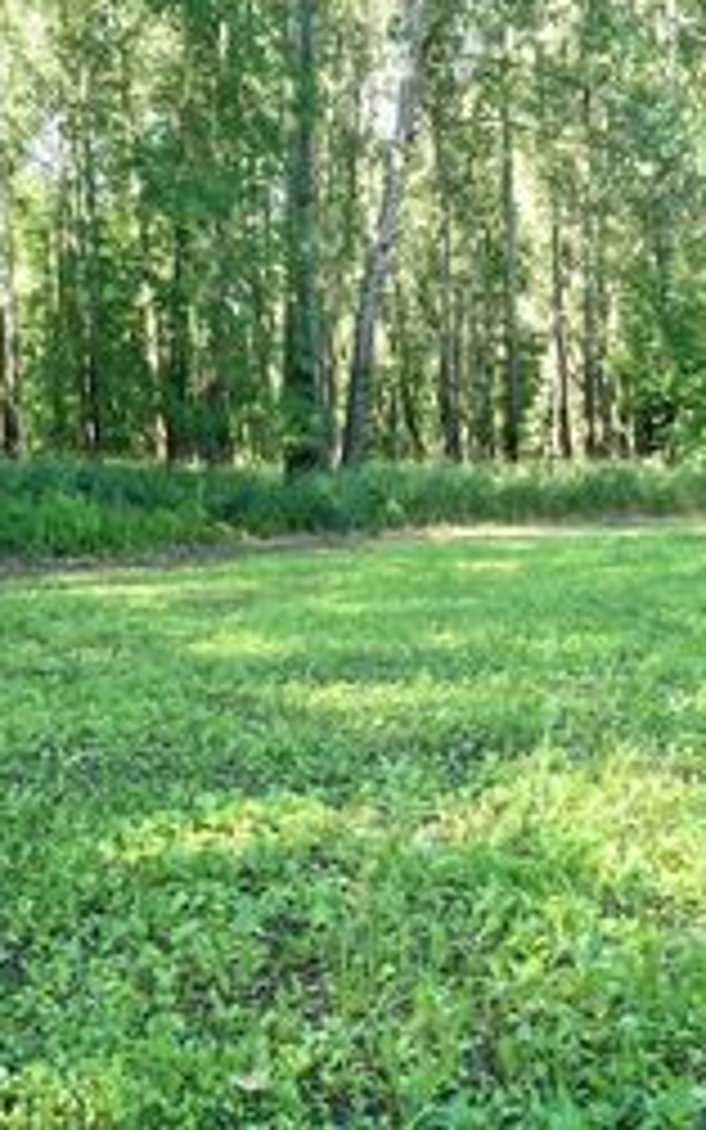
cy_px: 497
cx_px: 274
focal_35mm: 49
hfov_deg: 26.3
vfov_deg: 41.0
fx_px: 1508
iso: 320
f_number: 11
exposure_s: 1/30
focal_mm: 10.26
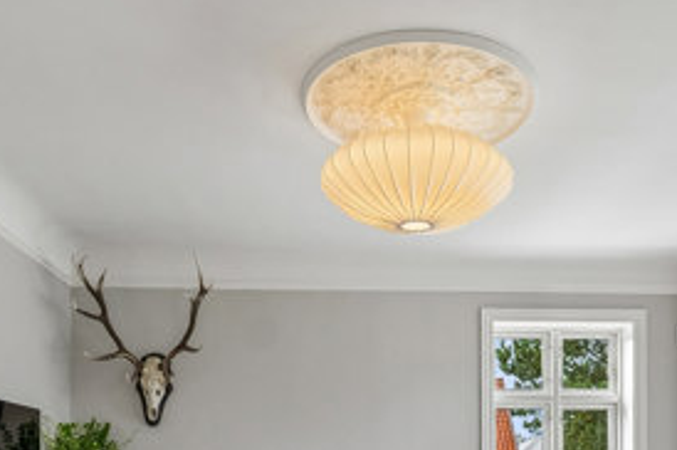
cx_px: 381
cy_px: 469
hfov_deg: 50.6
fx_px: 714
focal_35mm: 38
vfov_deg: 31.8
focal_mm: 13
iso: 400
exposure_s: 1/80
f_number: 5
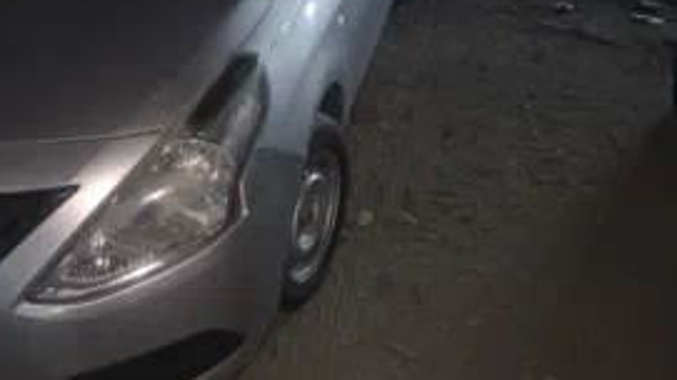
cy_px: 105
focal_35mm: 37
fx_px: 664
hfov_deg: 54.0
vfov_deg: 31.5
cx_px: 312
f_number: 1.7
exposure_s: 1/12
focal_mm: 6.3
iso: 1250
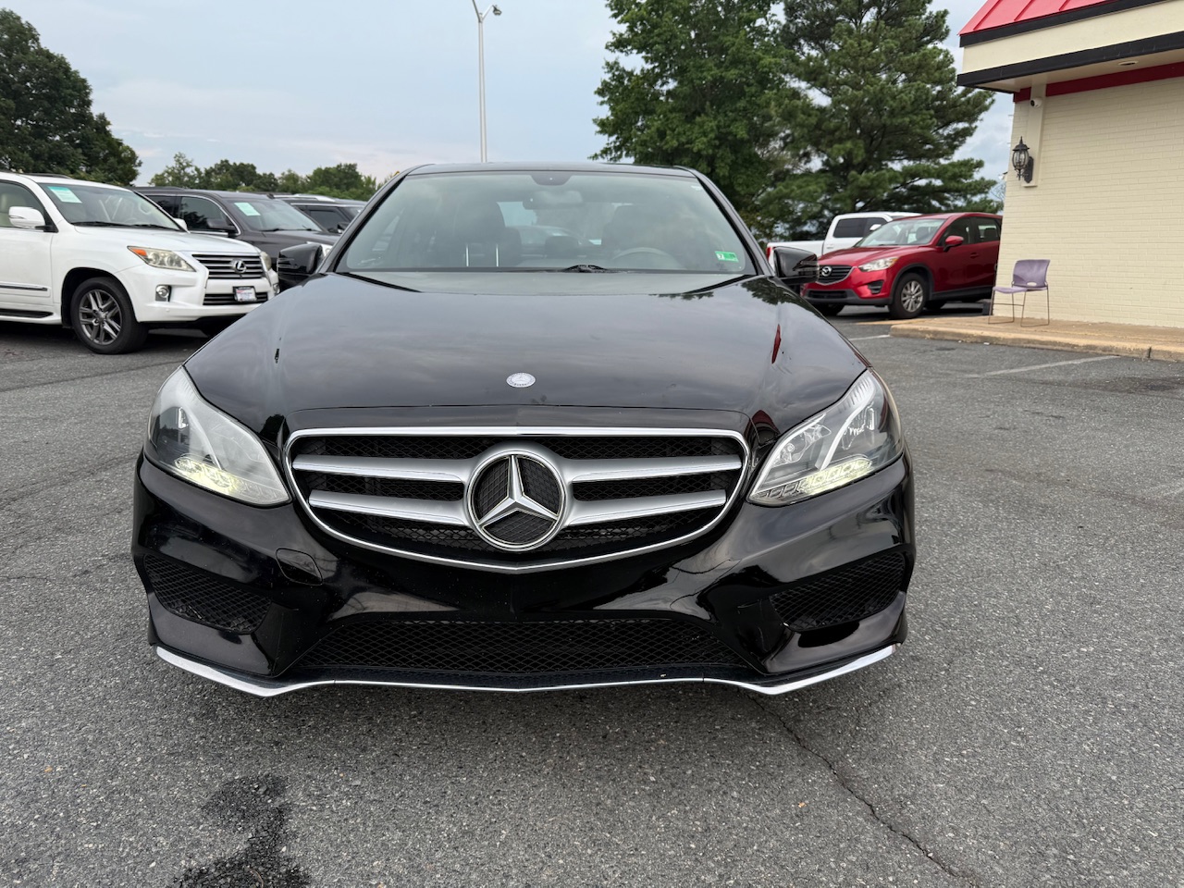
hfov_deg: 71.6
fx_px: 821
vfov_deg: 56.8
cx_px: 592
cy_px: 444
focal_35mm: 24
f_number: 1.78
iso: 80
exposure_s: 1/920
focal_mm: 6.76
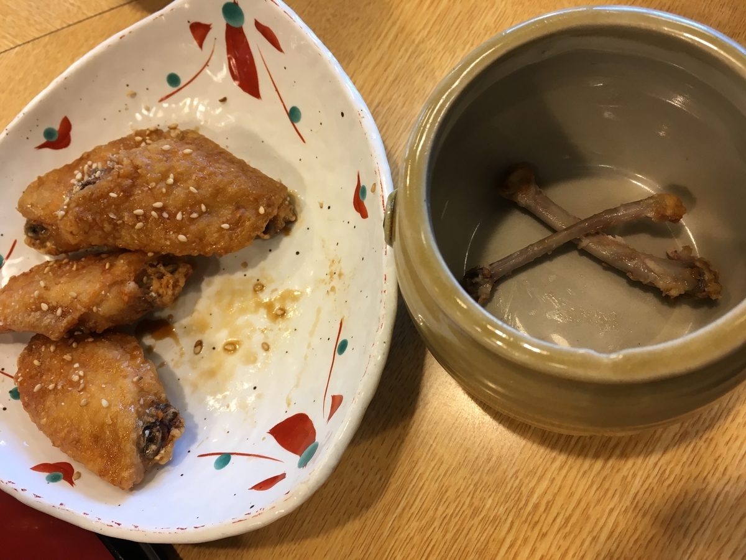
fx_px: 625
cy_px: 280
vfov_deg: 48.2
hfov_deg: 61.7
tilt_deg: -67.8
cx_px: 373
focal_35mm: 29
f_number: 2.2
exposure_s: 1/30
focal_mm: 4.15
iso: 50
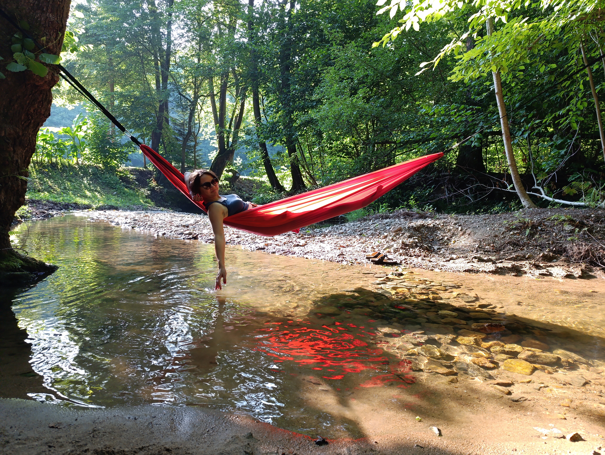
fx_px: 403
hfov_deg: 73.8
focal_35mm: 23
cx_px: 302
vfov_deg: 59.0
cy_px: 228
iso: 200
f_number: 1.6
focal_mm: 6.14
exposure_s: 1/100
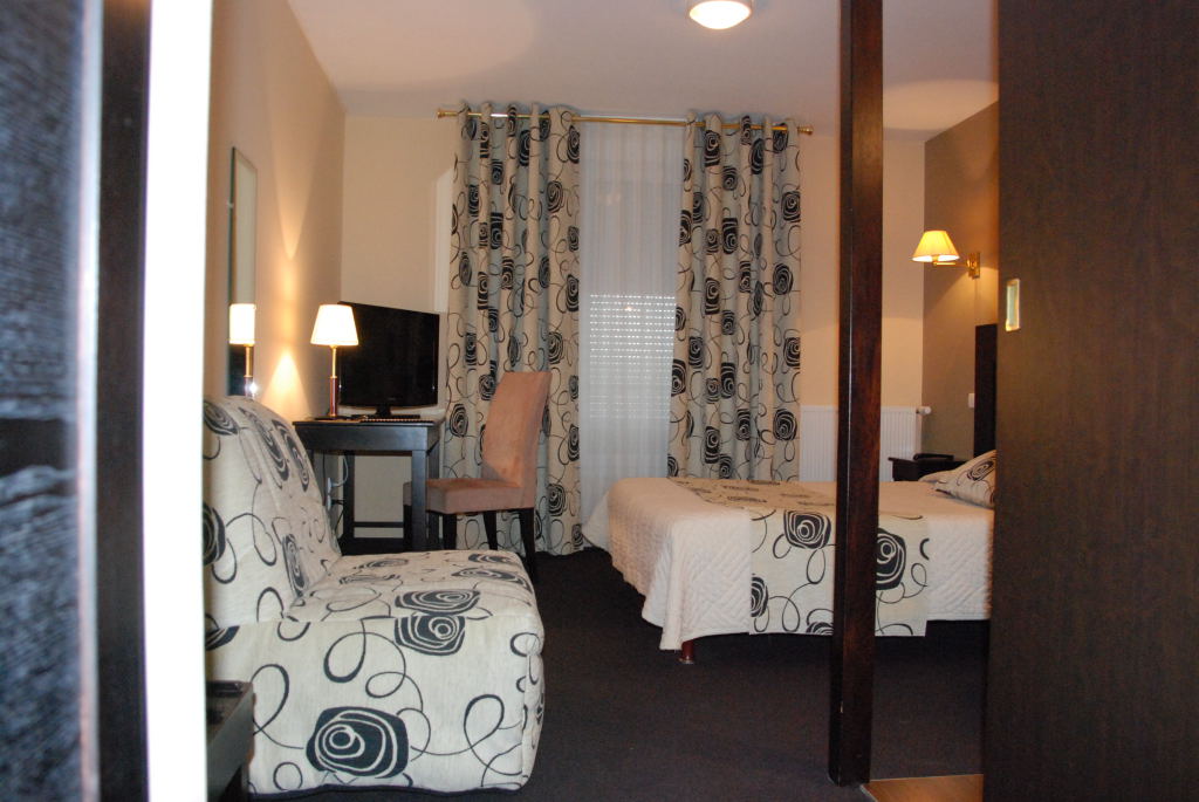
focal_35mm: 30
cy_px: 401
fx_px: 1000
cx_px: 600
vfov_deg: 43.7
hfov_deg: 61.9
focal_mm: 20
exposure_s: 1/60
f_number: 6.3
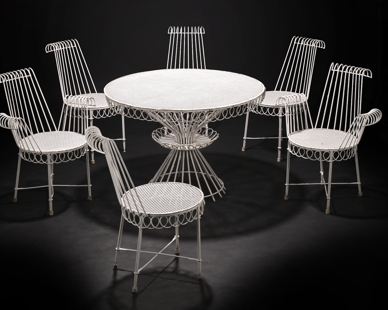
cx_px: 185
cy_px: 155
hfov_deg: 27.1
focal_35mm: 70
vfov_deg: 21.9
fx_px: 804
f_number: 22
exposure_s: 1/125
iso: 200
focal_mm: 62
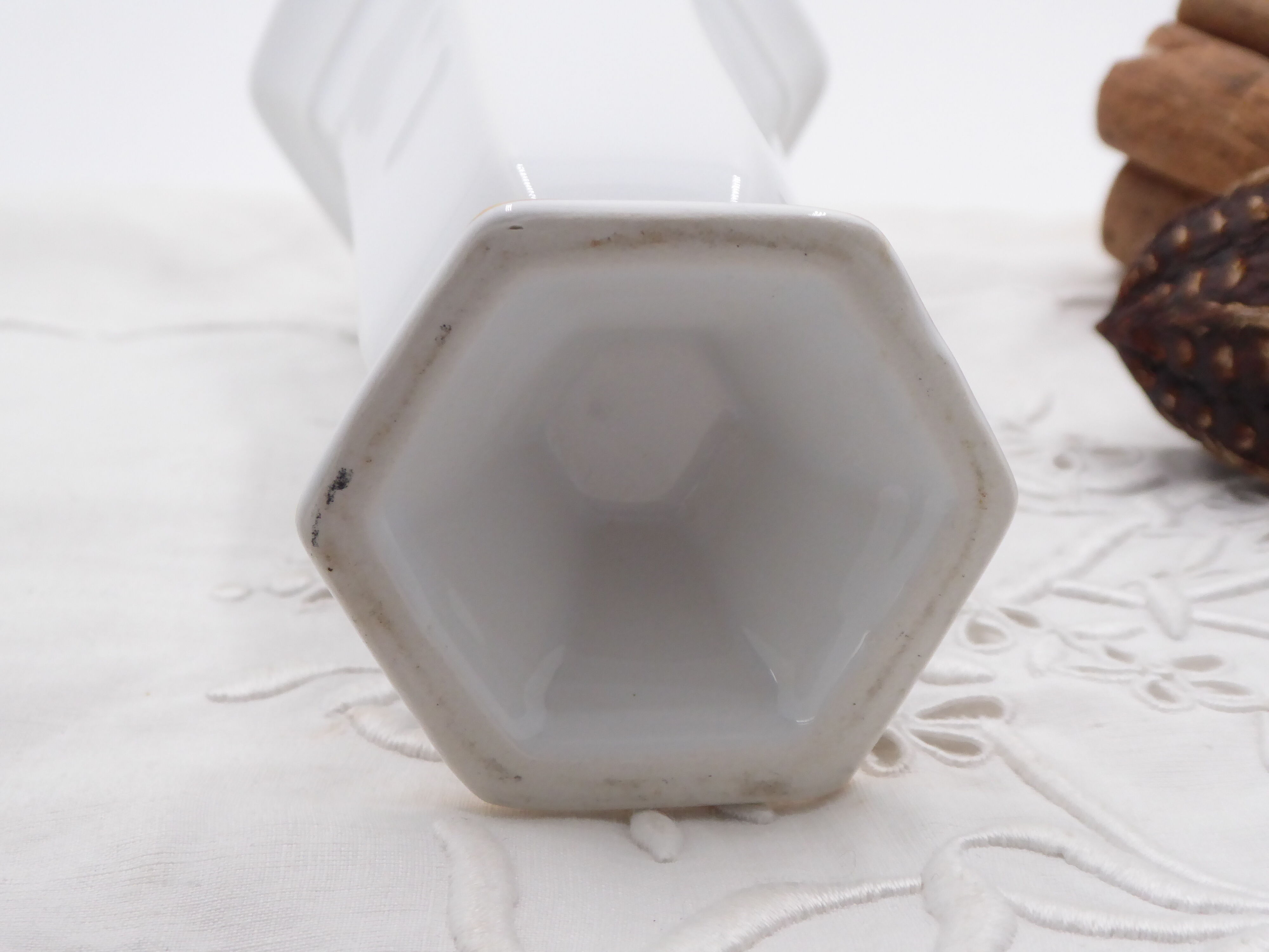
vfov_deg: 22.6
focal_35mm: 65
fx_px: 2383
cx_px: 634
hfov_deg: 29.8
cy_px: 476
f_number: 4.3
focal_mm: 10.9
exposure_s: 1/60
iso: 320
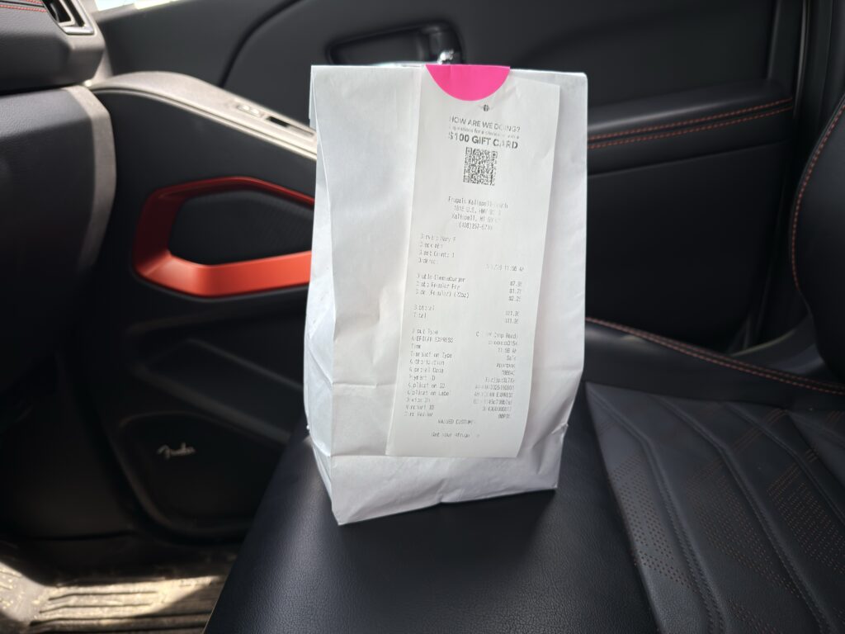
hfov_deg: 71.6
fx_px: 586
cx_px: 422
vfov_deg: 56.8
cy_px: 317
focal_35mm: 24
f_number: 1.78
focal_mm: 6.76
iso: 64
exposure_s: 1/446
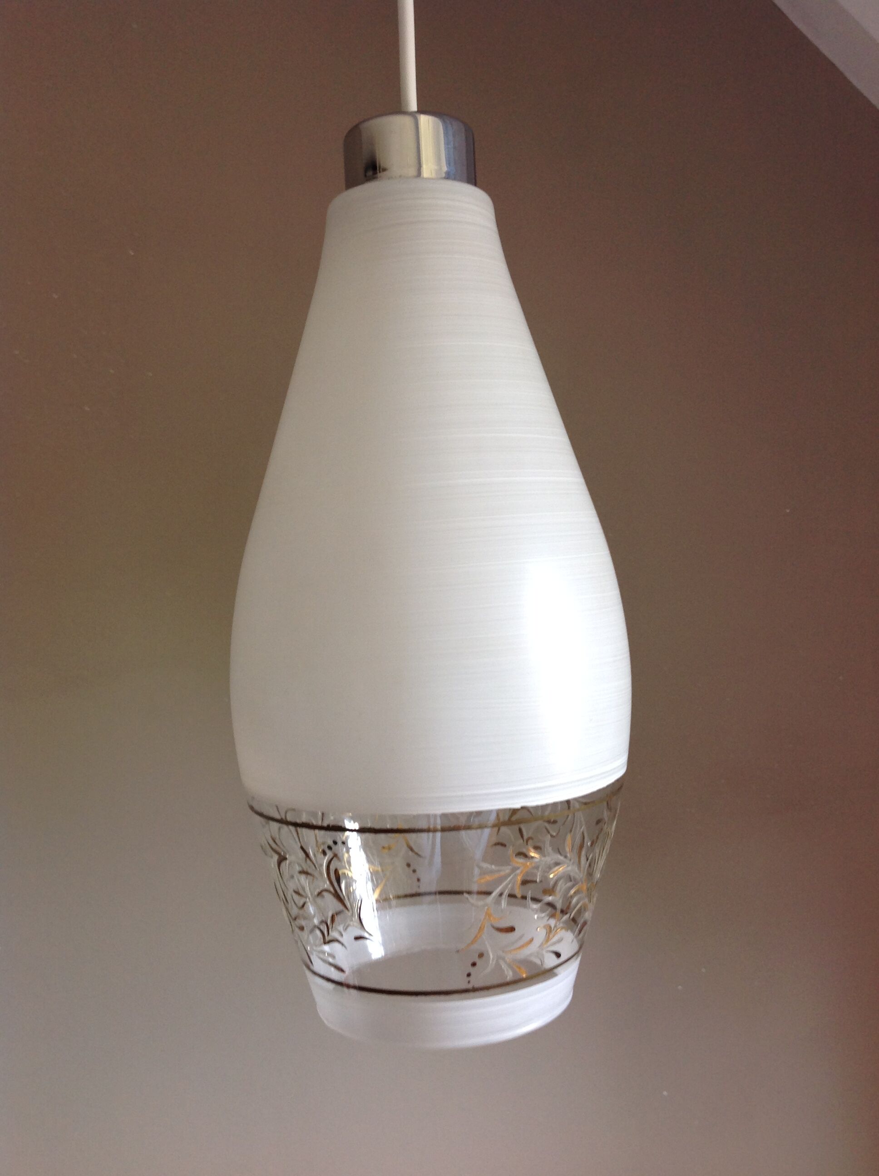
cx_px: 440
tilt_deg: +0.8
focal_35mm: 35
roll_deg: +2.8
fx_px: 1188
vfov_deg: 52.7
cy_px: 588
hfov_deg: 40.6
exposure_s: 1/17
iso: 50
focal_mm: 4.28
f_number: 2.4
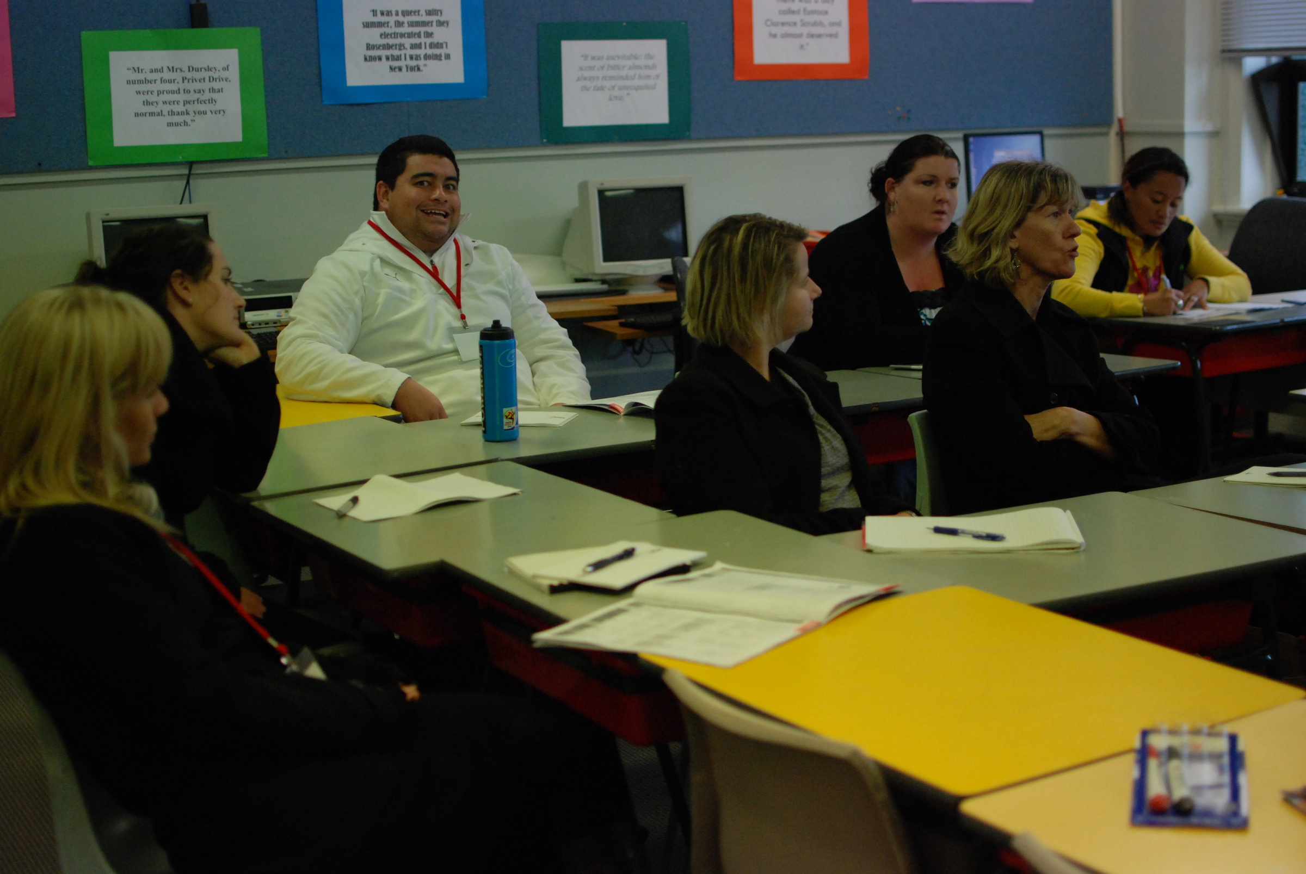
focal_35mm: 52
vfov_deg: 25.8
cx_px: 653
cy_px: 437
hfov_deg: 37.8
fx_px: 1907
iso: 800
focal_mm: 35
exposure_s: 1/500
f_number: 1.8
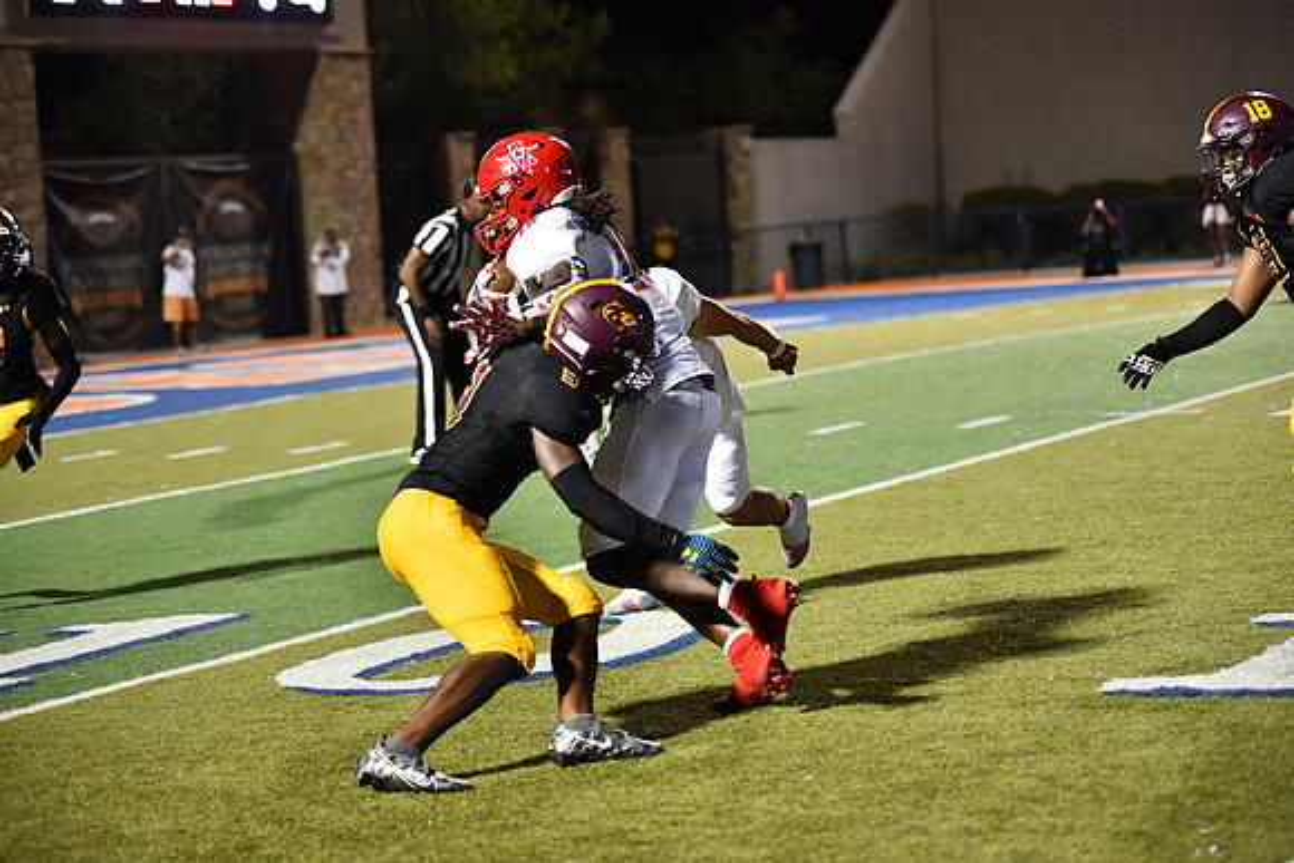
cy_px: 432
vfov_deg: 12.2
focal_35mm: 112
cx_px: 647
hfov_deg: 18.3
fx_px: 4027
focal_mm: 112
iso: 6400
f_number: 2.8
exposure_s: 1/1250
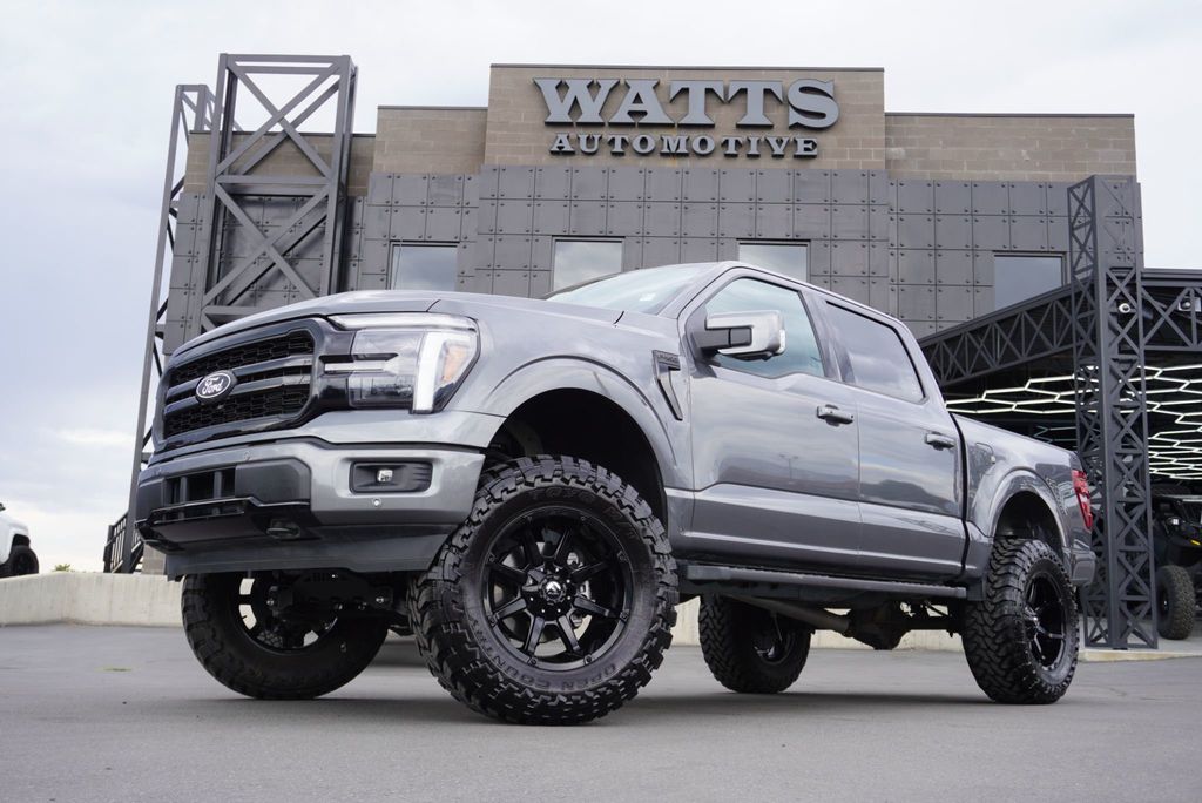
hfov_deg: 53.1
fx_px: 1203
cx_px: 601
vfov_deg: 36.9
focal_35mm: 36
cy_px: 402
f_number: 5.6
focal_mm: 24
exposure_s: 1/80
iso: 100
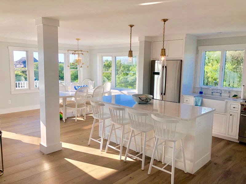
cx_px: 123
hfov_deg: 63.4
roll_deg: -1.0
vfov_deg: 49.7
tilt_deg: -7.4
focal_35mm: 28
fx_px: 199
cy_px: 92
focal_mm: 4
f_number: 1.8
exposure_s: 1/286
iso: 20
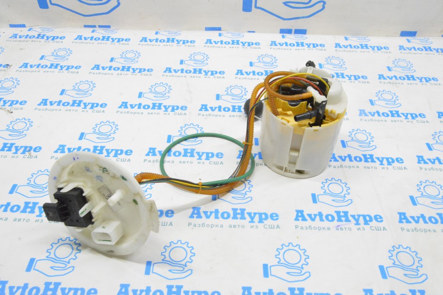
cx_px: 222
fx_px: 406
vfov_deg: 39.9
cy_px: 148
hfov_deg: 57.3
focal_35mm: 33
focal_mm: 22
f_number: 20
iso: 6400
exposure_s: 1/15
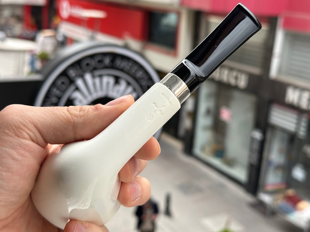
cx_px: 155
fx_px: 430
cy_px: 116
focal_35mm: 48
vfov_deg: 30.3
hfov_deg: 39.7
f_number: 1.78
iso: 64
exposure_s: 1/990
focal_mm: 6.86
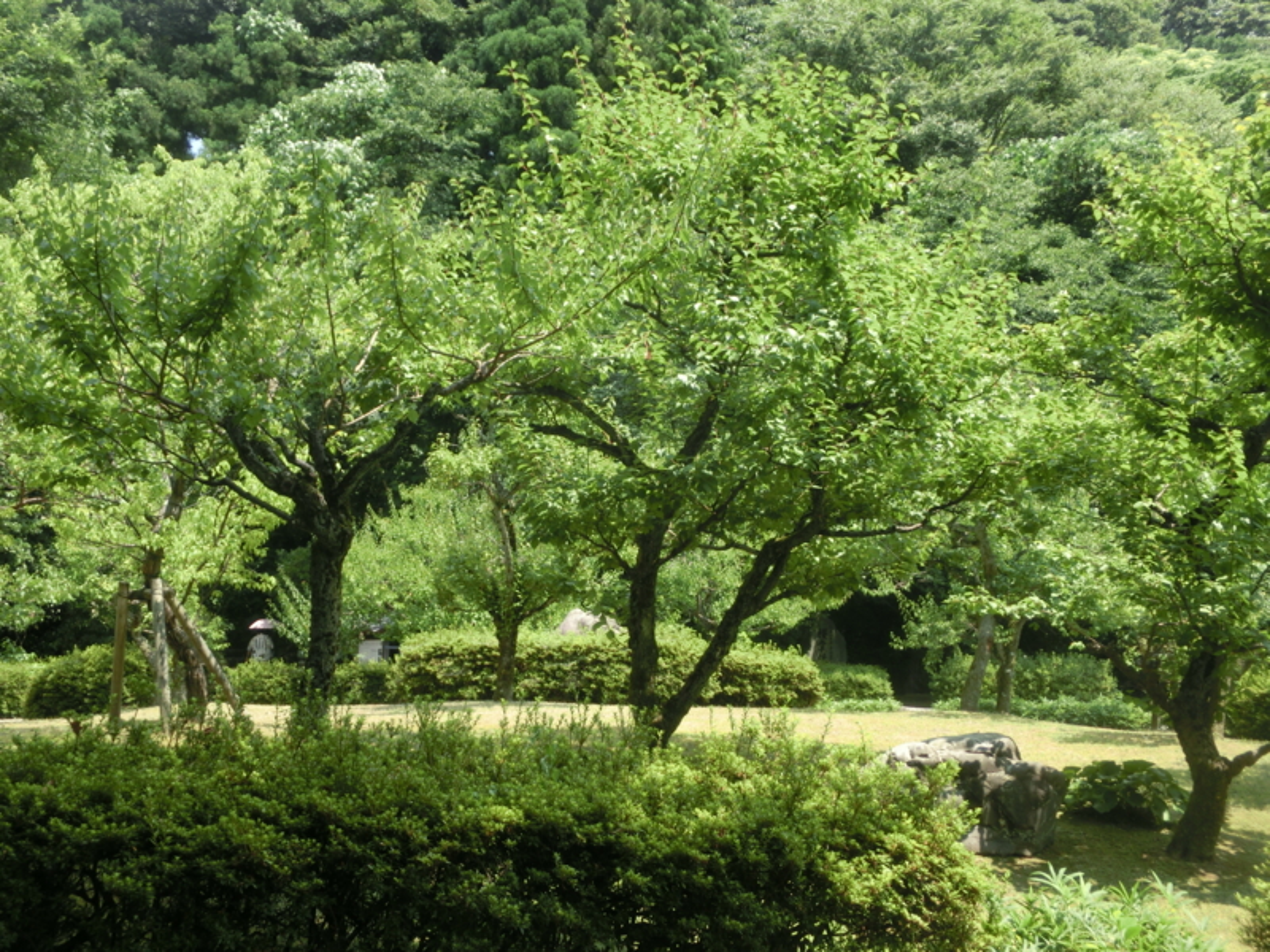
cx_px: 635
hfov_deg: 46.8
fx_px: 1468
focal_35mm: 40
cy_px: 476
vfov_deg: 36.0
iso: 80
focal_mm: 7.15
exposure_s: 1/200
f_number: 4
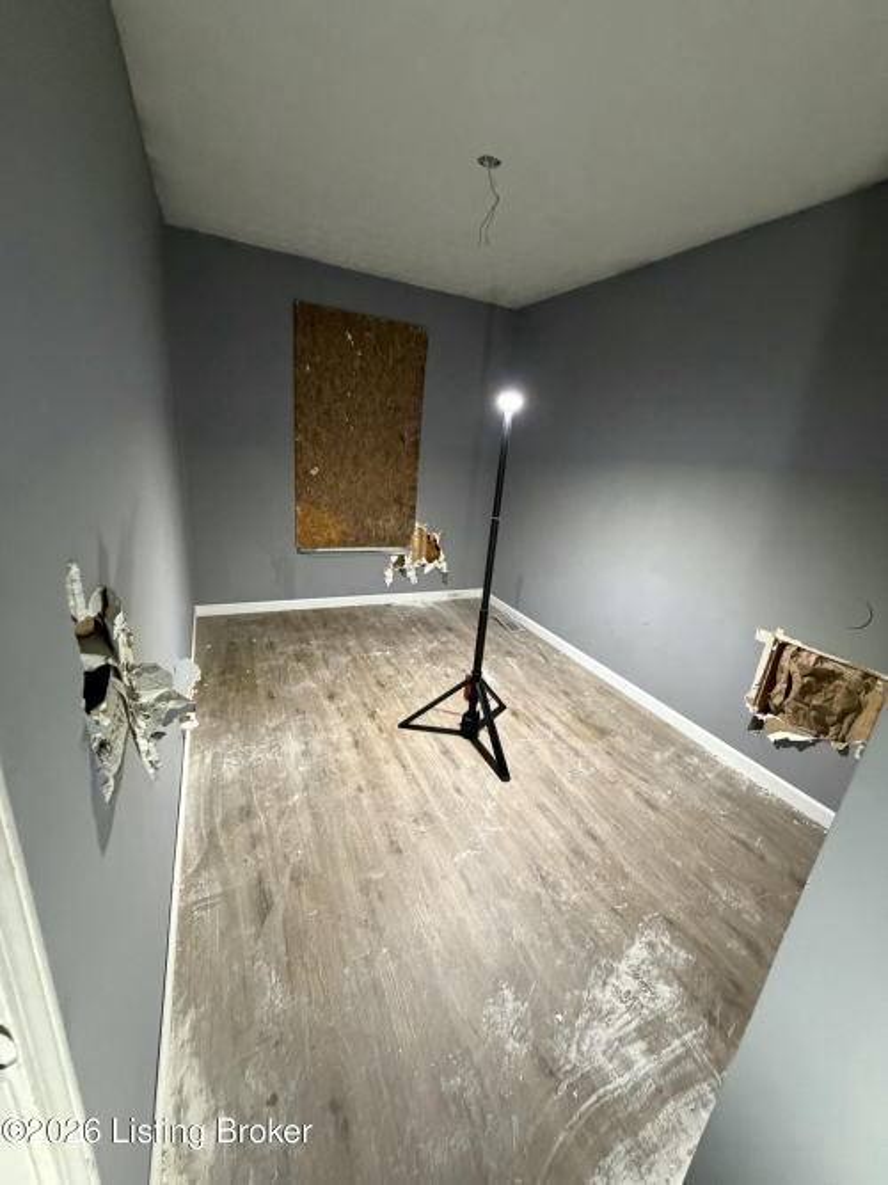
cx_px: 444
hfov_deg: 85.7
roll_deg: -4.7
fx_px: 479
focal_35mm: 14
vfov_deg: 102.1
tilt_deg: -19.6
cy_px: 592
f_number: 2.2
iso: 640
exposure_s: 1/60
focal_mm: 2.22
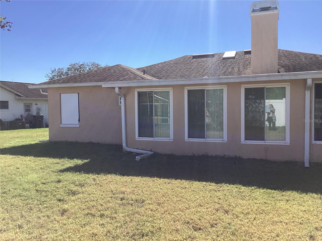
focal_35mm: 31
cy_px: 120
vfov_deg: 45.4
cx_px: 161
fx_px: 288
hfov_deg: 58.4
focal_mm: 3.3
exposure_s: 1/1431
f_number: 2.4
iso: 25
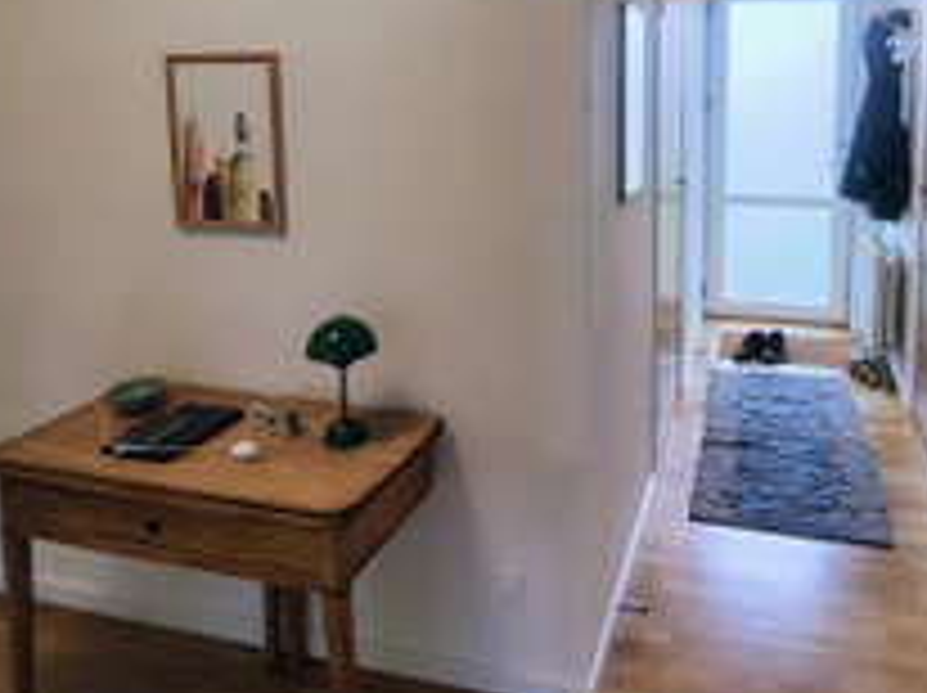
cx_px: 574
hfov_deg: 61.0
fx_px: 776
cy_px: 166
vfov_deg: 46.3
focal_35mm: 29
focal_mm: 1.66
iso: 175
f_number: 2.2
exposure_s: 1/100
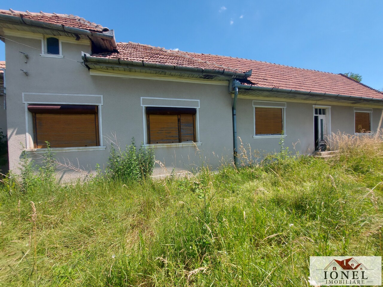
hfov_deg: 106.2
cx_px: 192
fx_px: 144
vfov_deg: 89.9
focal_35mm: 13
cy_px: 144
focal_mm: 1.74
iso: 50
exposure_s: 1/1138
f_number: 2.2
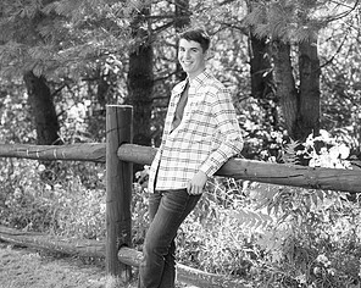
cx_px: 182
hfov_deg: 19.2
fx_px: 1067
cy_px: 157
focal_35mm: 100
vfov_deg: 15.4
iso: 400
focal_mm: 70
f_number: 3.2
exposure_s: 1/250
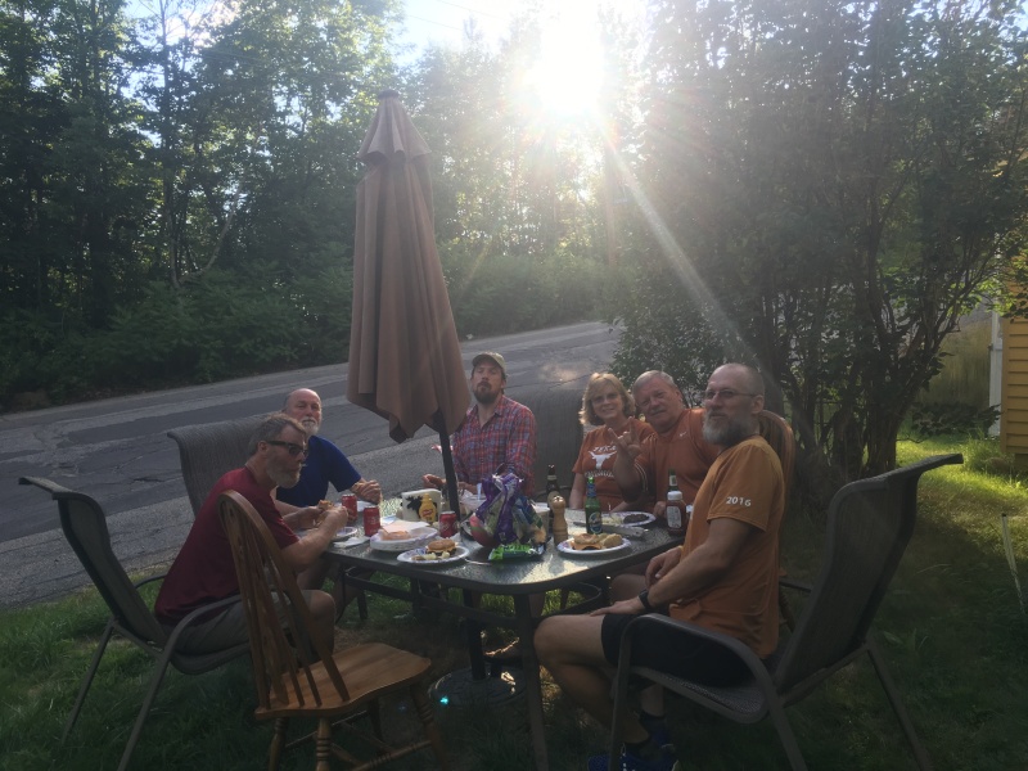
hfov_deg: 61.7
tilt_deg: +0.1
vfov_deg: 48.2
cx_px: 514
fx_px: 861
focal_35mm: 29
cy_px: 386
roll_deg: -1.0
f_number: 2.2
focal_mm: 4.15
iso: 25
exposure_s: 1/282
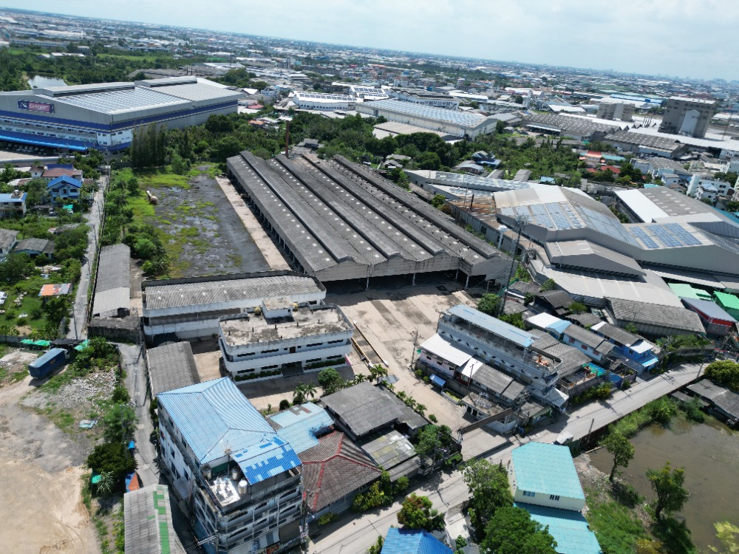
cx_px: 370
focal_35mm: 24
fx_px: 512
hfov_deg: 71.6
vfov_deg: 56.8
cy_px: 277
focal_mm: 6.72
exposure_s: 1/4000
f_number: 1.7
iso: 160
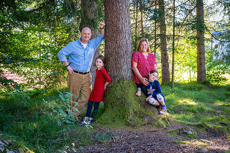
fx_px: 331
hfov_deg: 38.3
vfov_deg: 26.0
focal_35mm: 52
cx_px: 122
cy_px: 81
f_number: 4
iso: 200
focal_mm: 49
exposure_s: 1/60
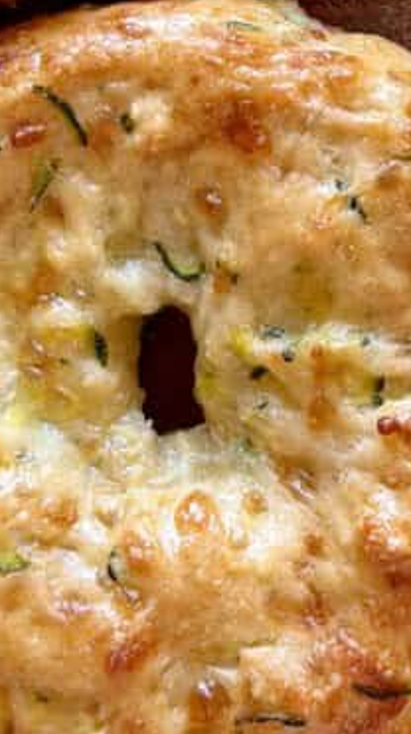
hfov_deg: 8.7
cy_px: -13
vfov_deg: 15.4
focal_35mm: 137
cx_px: 530
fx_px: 2661
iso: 100
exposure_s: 1/91
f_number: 1.8
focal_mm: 6.8
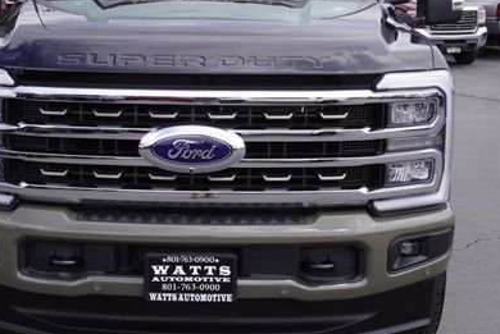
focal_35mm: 64
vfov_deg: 21.3
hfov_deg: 31.3
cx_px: 190
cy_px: 146
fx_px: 890
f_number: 9
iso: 100
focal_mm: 26
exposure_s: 1/125
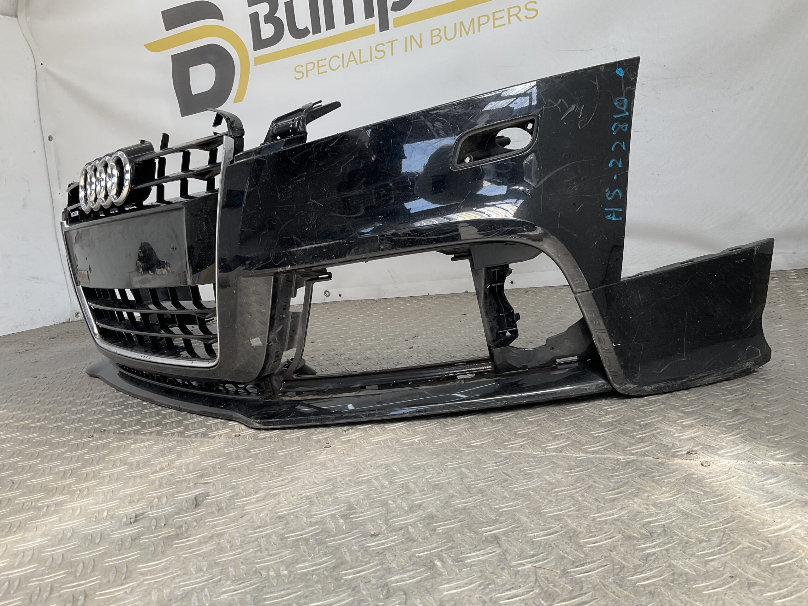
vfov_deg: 48.2
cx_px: 404
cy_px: 303
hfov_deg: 61.7
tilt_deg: -10.7
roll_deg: +6.6
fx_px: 677
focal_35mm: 29
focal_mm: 3
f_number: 1.8
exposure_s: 1/260
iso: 16
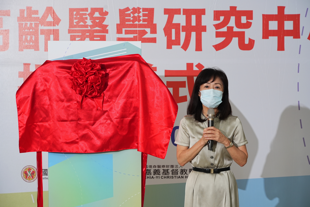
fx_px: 904
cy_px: 104
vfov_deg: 13.0
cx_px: 155
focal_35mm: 105
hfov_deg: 19.5
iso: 1000
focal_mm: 105
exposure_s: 1/200
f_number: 6.3
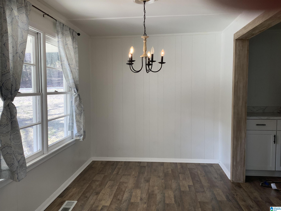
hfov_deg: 58.4
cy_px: 106
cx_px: 140
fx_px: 252
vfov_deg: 45.4
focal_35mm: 31
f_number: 2.4
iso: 50
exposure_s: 1/100
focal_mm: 3.3
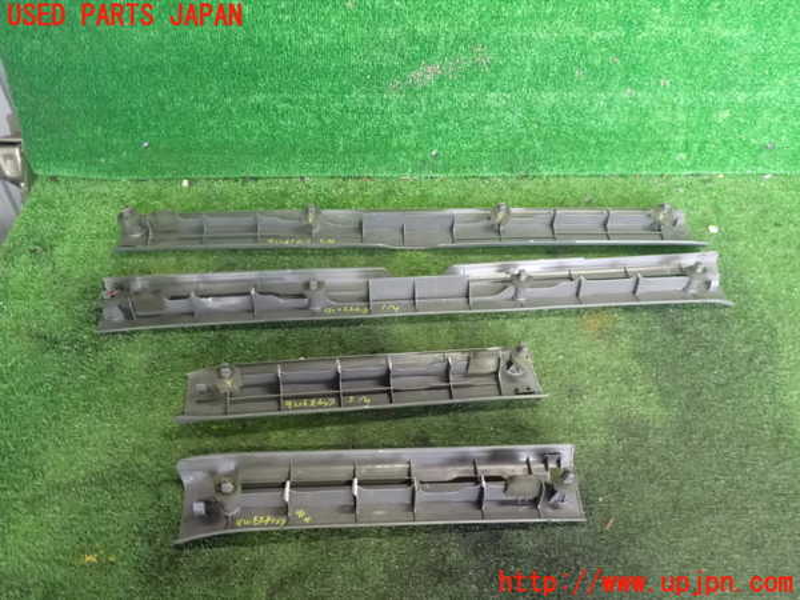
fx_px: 693
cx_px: 400
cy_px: 300
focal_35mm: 30
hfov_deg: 60.0
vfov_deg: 46.8
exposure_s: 1/100
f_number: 2.3
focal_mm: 5.4
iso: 1600
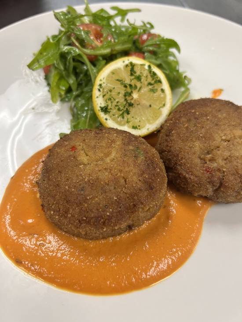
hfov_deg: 53.1
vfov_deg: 67.3
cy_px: 161
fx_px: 242
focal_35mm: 26
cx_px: 121
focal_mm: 5.7
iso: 125
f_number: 1.5
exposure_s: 1/120
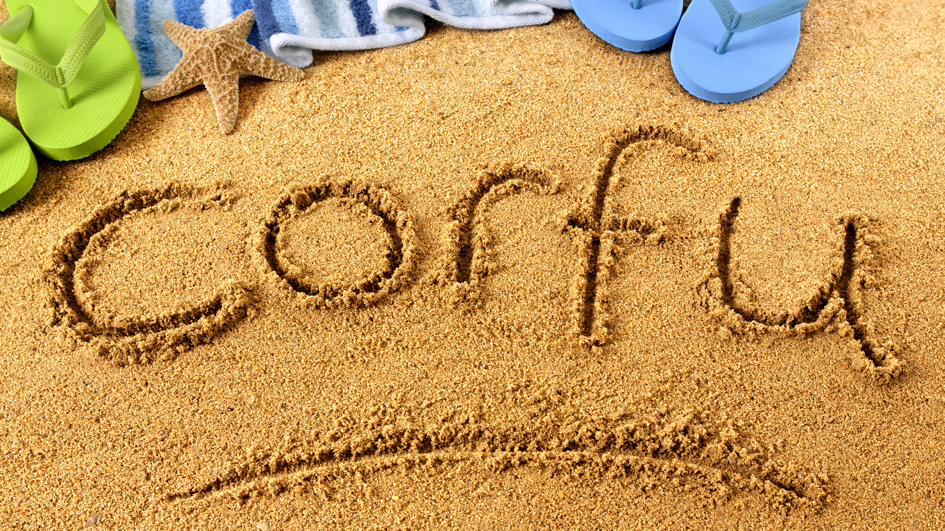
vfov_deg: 27.1
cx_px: 473
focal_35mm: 44
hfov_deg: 46.4
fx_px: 1103
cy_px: 236
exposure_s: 1/125
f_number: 11
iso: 200
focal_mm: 28
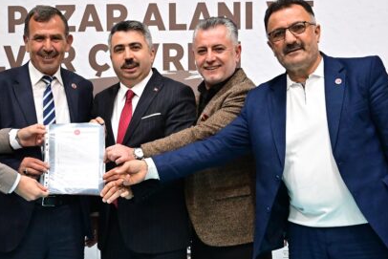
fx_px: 778
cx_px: 135
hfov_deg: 27.9
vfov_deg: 18.7
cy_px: 210
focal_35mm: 72
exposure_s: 1/400
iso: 4000
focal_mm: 31.5
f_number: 2.8
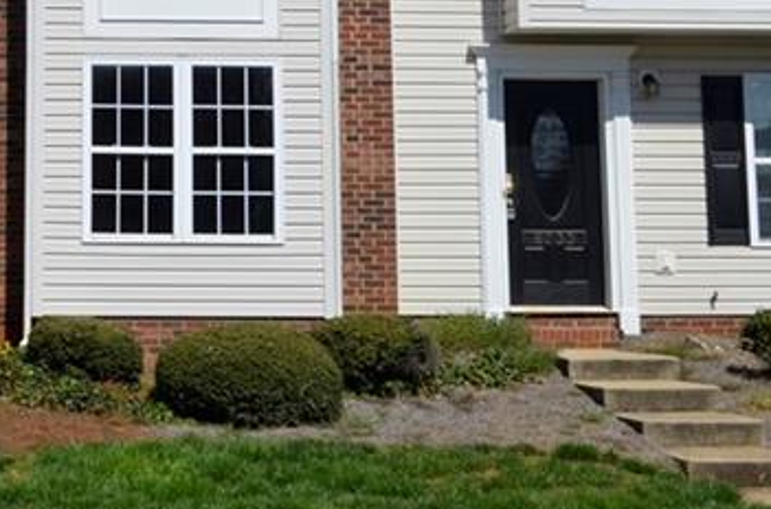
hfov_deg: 18.9
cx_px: -37
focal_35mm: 105
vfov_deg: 12.5
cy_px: -190
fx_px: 2243
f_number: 9
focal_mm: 24
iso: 100
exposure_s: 1/320
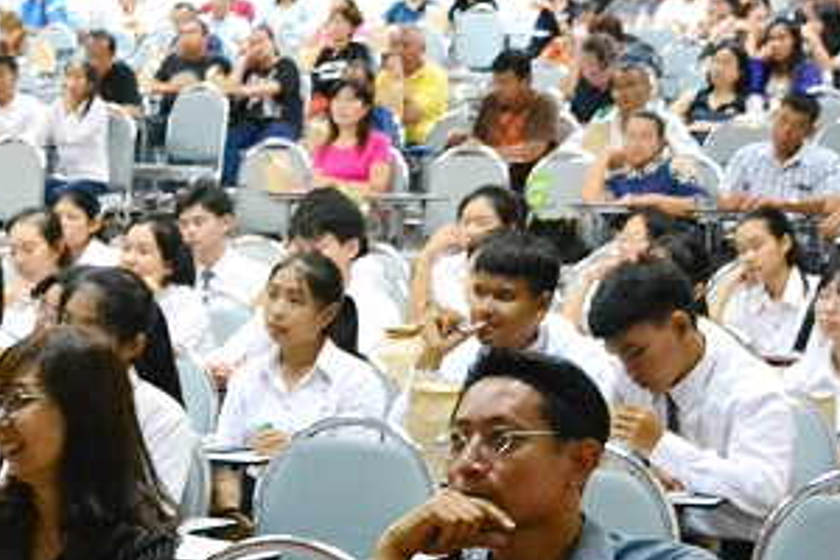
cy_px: 511
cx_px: -134
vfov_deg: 13.0
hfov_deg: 18.7
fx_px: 2426
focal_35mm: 104
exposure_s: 1/80
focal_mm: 26
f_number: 4.5
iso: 6400
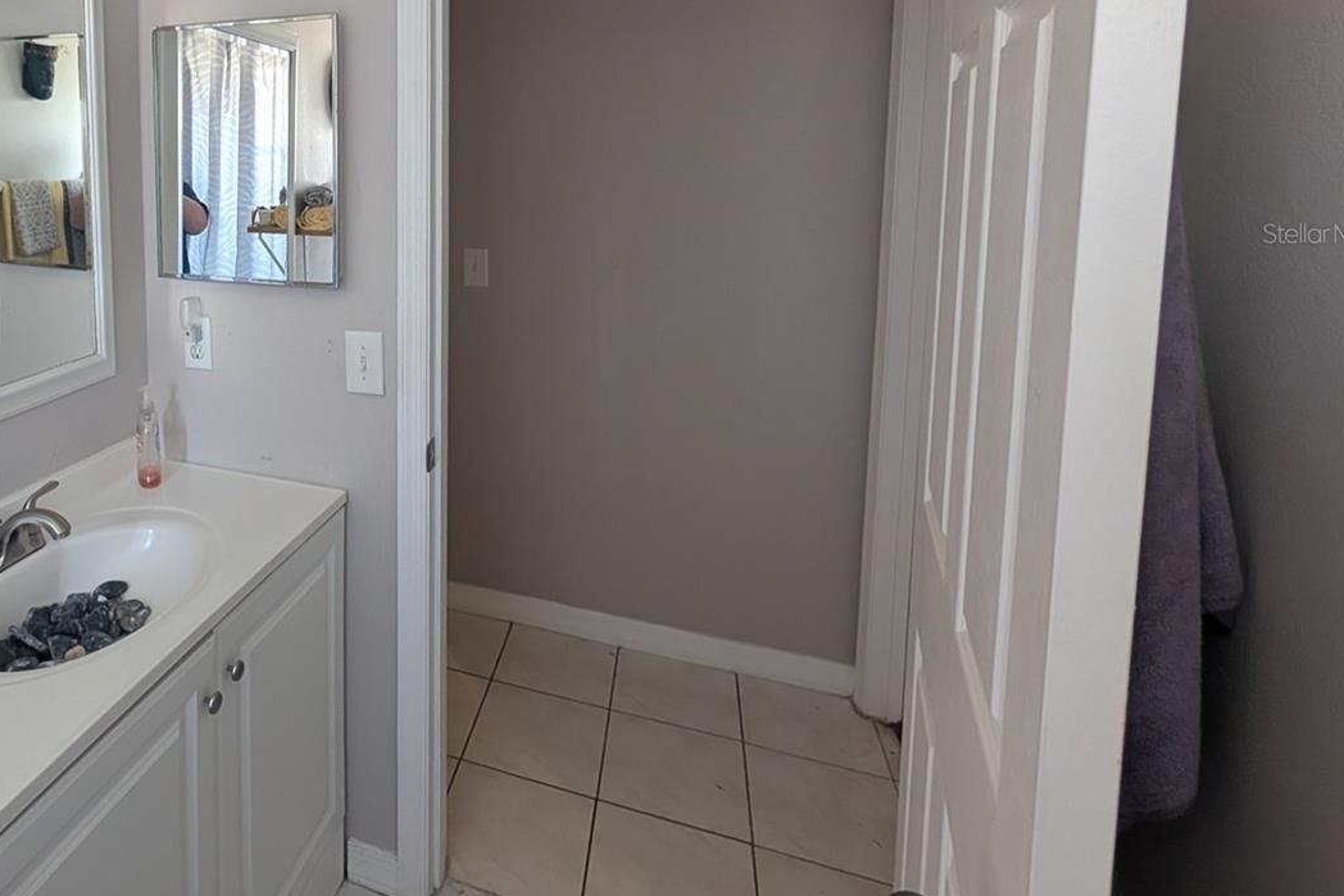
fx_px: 709
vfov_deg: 61.3
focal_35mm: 19
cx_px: 362
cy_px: 233
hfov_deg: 81.2
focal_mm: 2.02
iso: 102
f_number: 1.7
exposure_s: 1/60
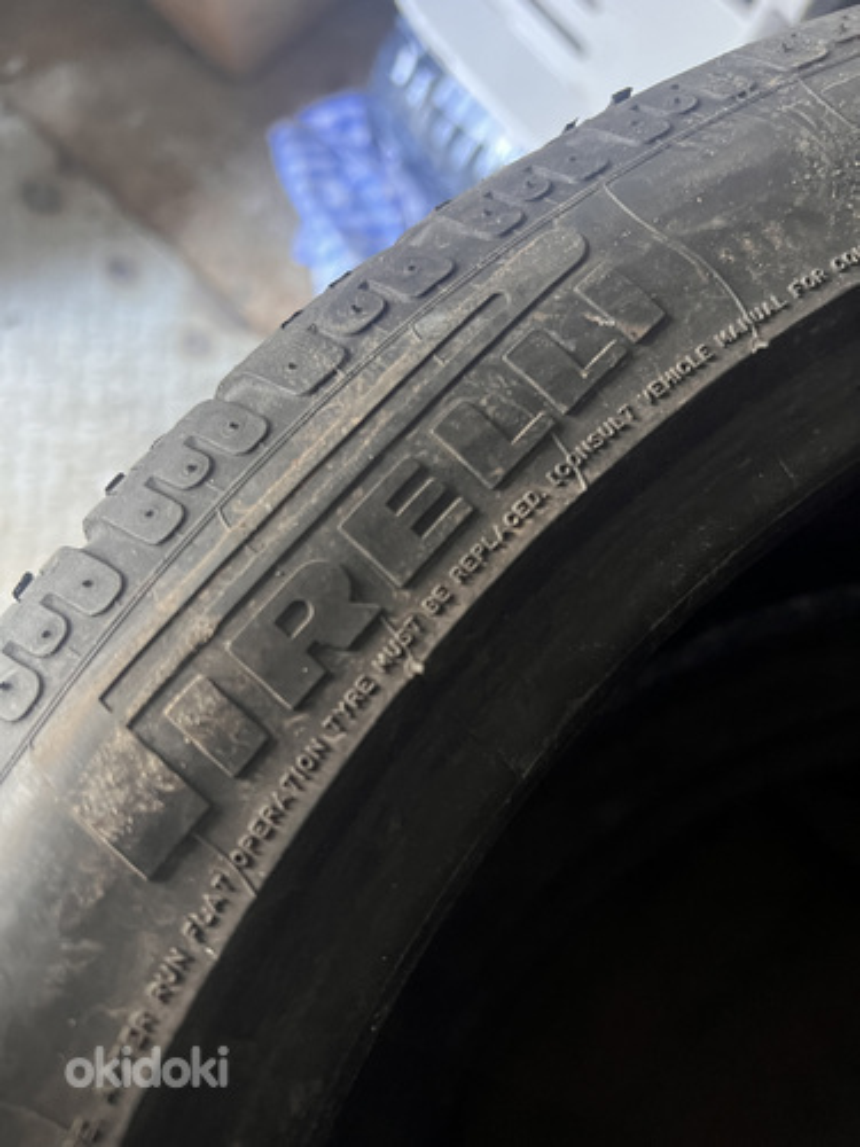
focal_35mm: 26
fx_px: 861
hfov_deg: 53.1
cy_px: 574
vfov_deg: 67.3
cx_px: 430
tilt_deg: -74.8
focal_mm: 5.7
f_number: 1.5
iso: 640
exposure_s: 1/40
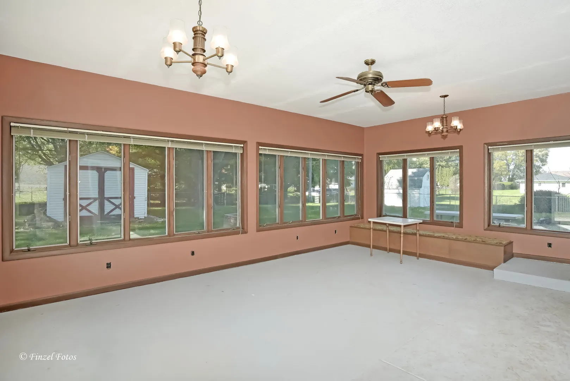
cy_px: 190
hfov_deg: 90.0
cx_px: 285
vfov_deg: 67.4
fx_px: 285
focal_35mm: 18
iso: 500
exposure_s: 1/125
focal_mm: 18
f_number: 11
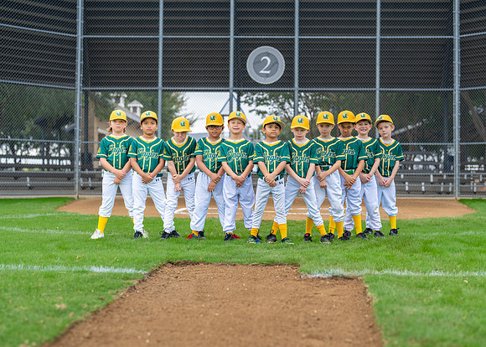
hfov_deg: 34.5
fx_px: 782
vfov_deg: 25.0
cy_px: 174
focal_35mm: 57
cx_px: 254
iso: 200
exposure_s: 1/1000
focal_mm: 50
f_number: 2
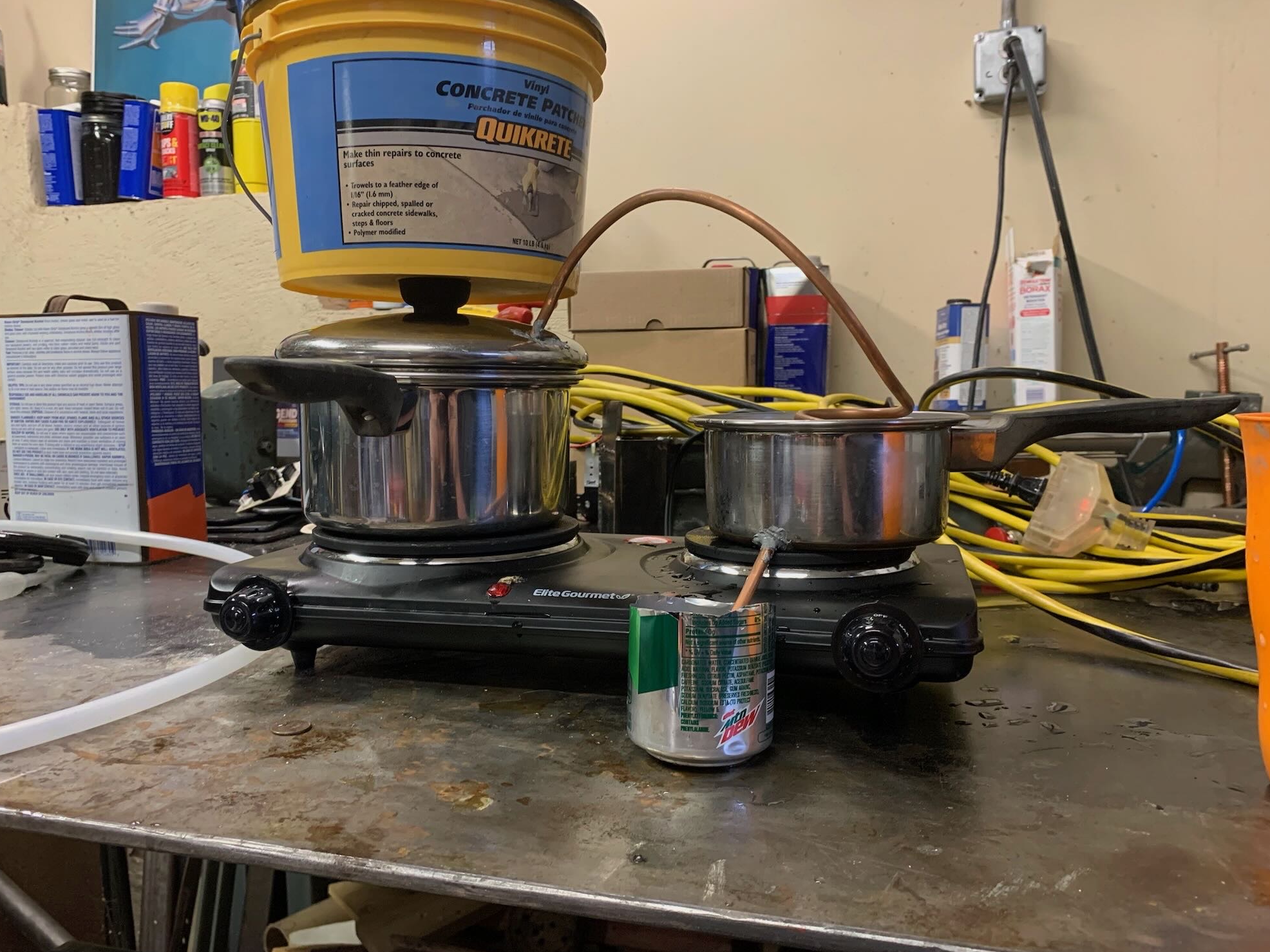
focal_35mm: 27
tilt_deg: -6.4
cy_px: 493
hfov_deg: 65.3
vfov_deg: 51.3
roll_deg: +1.5
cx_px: 620
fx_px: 991
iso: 320
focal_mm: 4.25
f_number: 1.8
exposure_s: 1/60
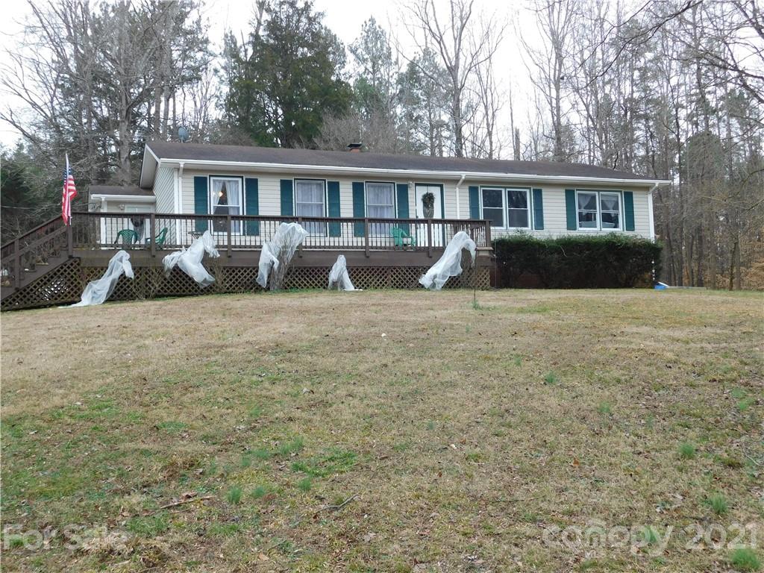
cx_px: 382
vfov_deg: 39.7
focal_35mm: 36
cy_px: 286
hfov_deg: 51.4
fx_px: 795
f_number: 3.5
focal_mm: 6.3
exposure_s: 1/80
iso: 125
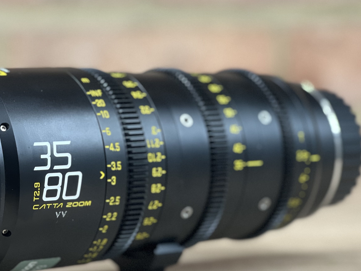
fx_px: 1398
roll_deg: +0.6
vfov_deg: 11.1
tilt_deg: -3.9
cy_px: 150
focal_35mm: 134
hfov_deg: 14.7
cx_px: 113
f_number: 2.8
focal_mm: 9
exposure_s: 1/25
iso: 400
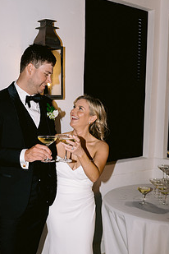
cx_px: 65
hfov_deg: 26.4
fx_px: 359
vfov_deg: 38.6
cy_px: 159
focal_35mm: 51
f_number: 2.8
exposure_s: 1/160
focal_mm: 35
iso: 400
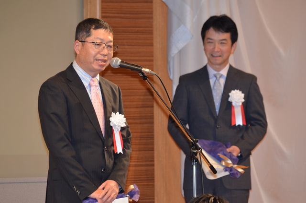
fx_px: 2797
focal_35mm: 330
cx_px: 153
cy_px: 102
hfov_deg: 6.3
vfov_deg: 4.1
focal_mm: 220
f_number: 7.1
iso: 800
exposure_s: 1/60
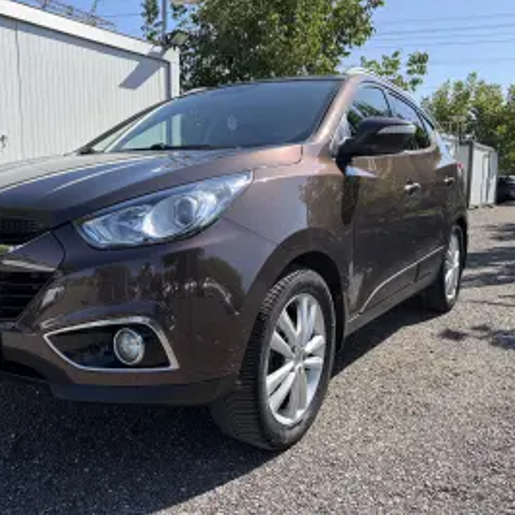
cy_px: 258
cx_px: 181
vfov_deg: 52.5
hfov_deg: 51.8
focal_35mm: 31
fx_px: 522
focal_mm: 5.96
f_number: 1.6
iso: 50
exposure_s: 1/2283
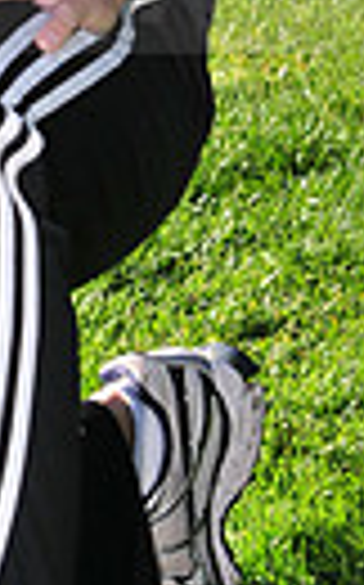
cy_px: -86
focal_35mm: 246
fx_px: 3913
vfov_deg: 8.5
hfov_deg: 5.2
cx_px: -366
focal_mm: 36
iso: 200
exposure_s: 1/640
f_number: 4.5
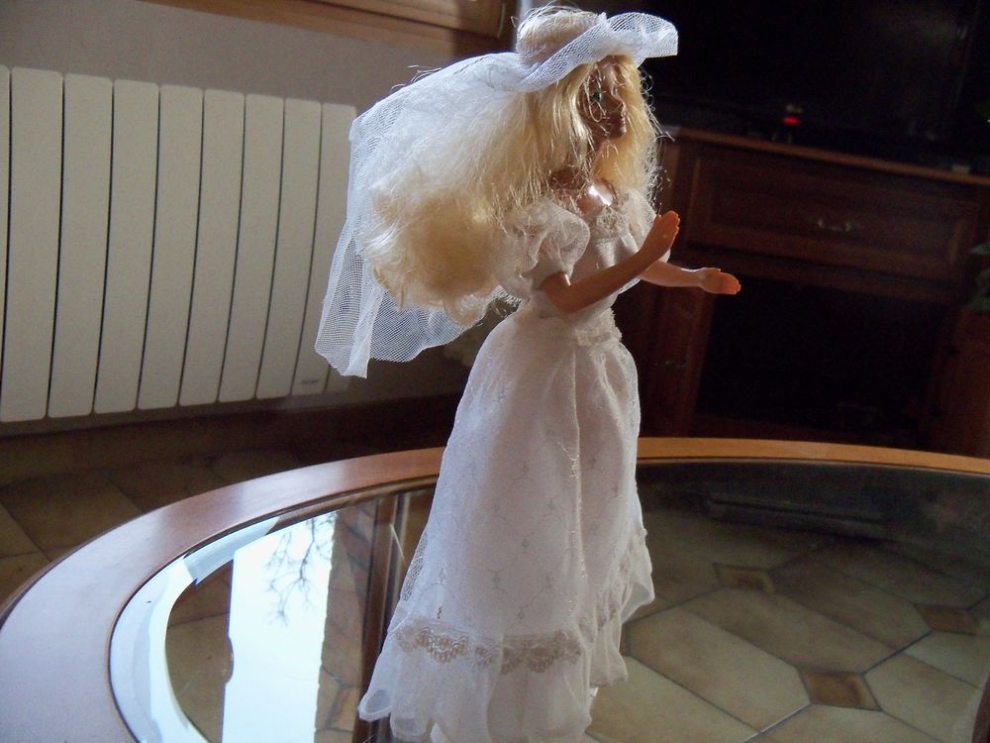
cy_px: 372
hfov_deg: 52.6
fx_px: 1001
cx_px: 495
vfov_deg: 40.7
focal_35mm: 35
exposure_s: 1/40
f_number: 3.5
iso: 640
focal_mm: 6.2
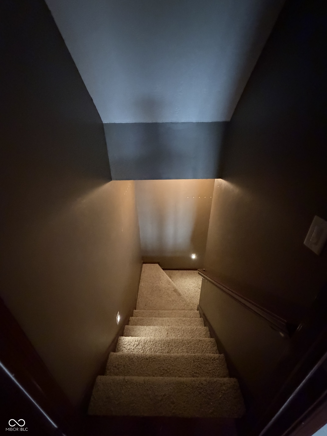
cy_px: 218
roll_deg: +0.5
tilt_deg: -27.1
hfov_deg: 85.7
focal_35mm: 14
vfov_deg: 102.1
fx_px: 176
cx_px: 164
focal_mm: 2.22
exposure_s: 1/30
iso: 2000
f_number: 2.2
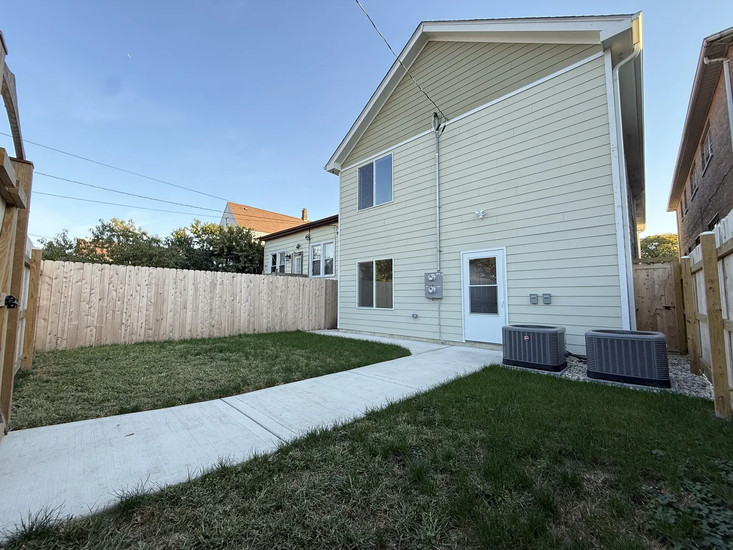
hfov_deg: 102.1
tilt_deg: +3.8
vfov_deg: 85.7
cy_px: 275
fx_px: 296
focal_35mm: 14
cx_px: 366
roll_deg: -0.3
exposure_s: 1/173
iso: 64
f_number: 2.2
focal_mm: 2.22
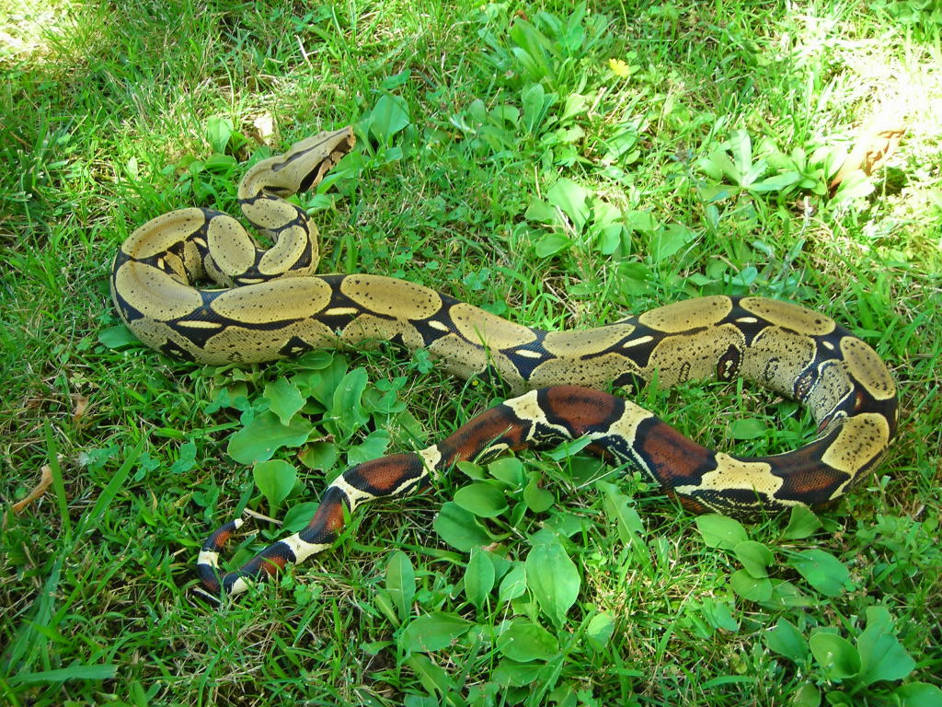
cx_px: 471
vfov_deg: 30.9
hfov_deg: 40.4
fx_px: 1279
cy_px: 354
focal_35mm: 47
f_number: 3.4
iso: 50
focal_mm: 7.8
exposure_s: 1/33.8
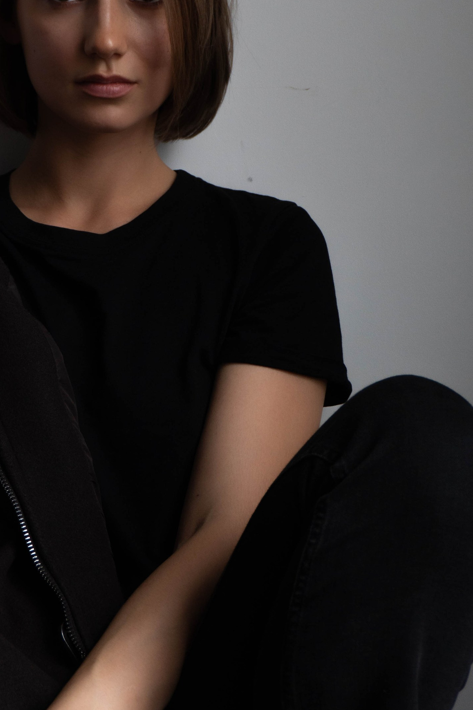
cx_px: 63
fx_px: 2090
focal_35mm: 106
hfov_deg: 12.8
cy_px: 384
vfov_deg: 19.3
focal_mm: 37
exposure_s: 1/80
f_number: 5.6
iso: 160
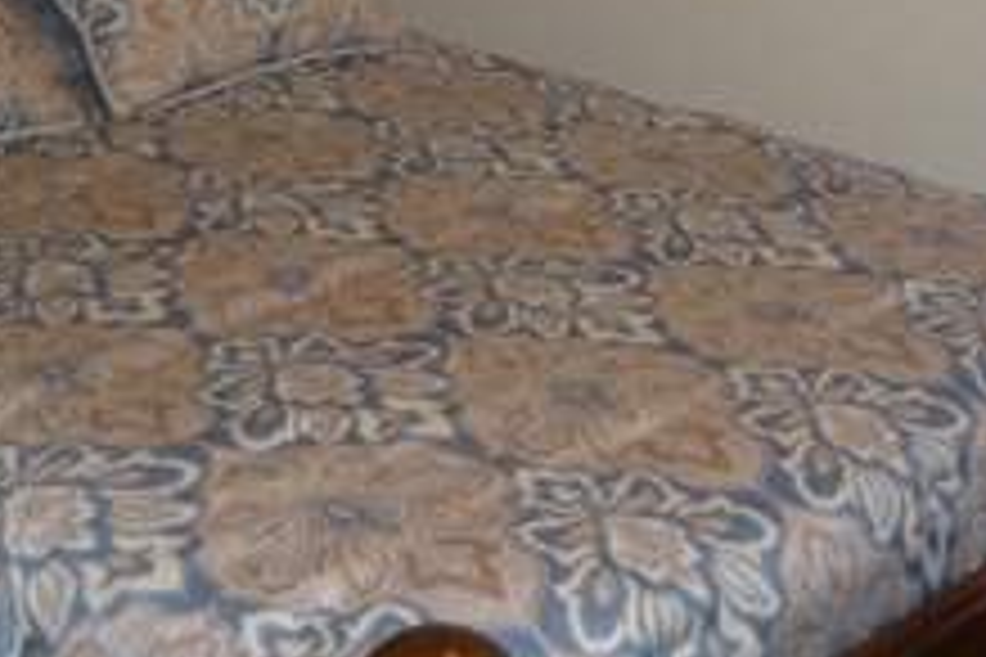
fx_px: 2054
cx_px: 473
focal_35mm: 75
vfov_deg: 17.4
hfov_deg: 27.0
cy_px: -115
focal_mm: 5.5
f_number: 2.8
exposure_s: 1/30
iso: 160
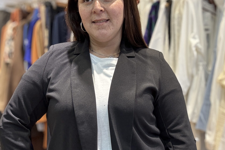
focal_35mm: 42
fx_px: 262
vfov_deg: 31.5
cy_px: 106
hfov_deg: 46.4
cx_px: 113
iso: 160
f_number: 1.9
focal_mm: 2.69
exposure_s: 1/50
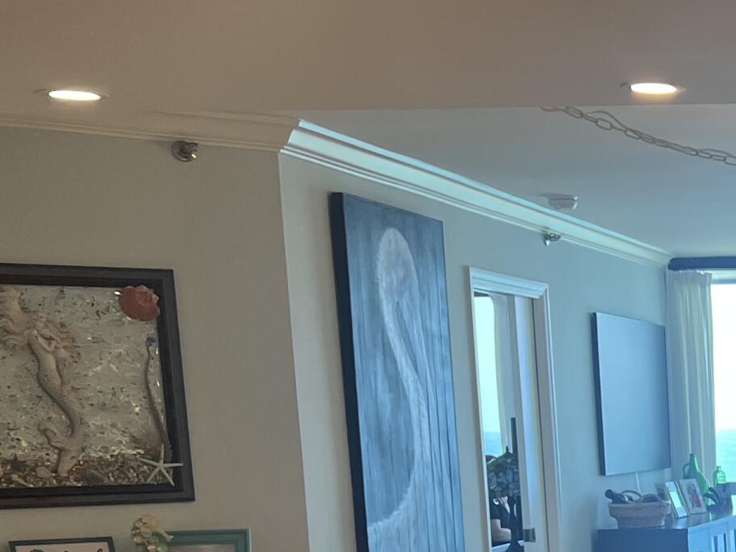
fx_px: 1828
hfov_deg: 19.7
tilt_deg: -8.5
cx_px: 1112
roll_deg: +0.9
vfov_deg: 16.4
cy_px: 664
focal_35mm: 86
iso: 64
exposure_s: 1/120
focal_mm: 5.7
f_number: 1.5
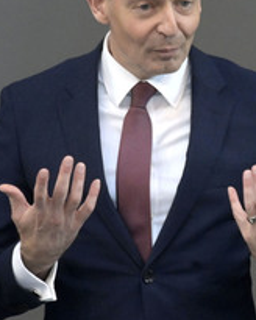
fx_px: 13666
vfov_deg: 1.3
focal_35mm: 1443
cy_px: 123
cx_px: 168
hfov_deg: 1.1
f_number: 8
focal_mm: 700
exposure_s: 1/400
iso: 8000
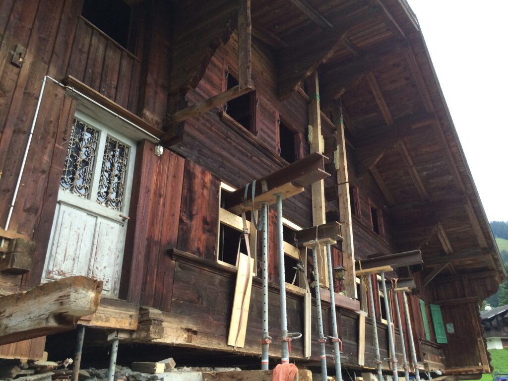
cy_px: 190
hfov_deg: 60.0
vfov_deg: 46.8
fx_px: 440
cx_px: 254
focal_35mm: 30
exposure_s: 1/30
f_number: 2.2
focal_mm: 4.12
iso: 50
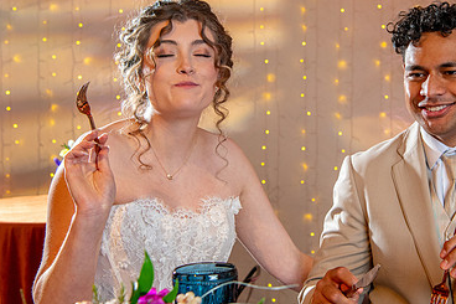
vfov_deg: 19.7
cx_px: 318
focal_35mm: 69
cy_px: 125
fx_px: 874
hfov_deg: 29.0
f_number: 5
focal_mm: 40
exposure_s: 1/125
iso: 2000
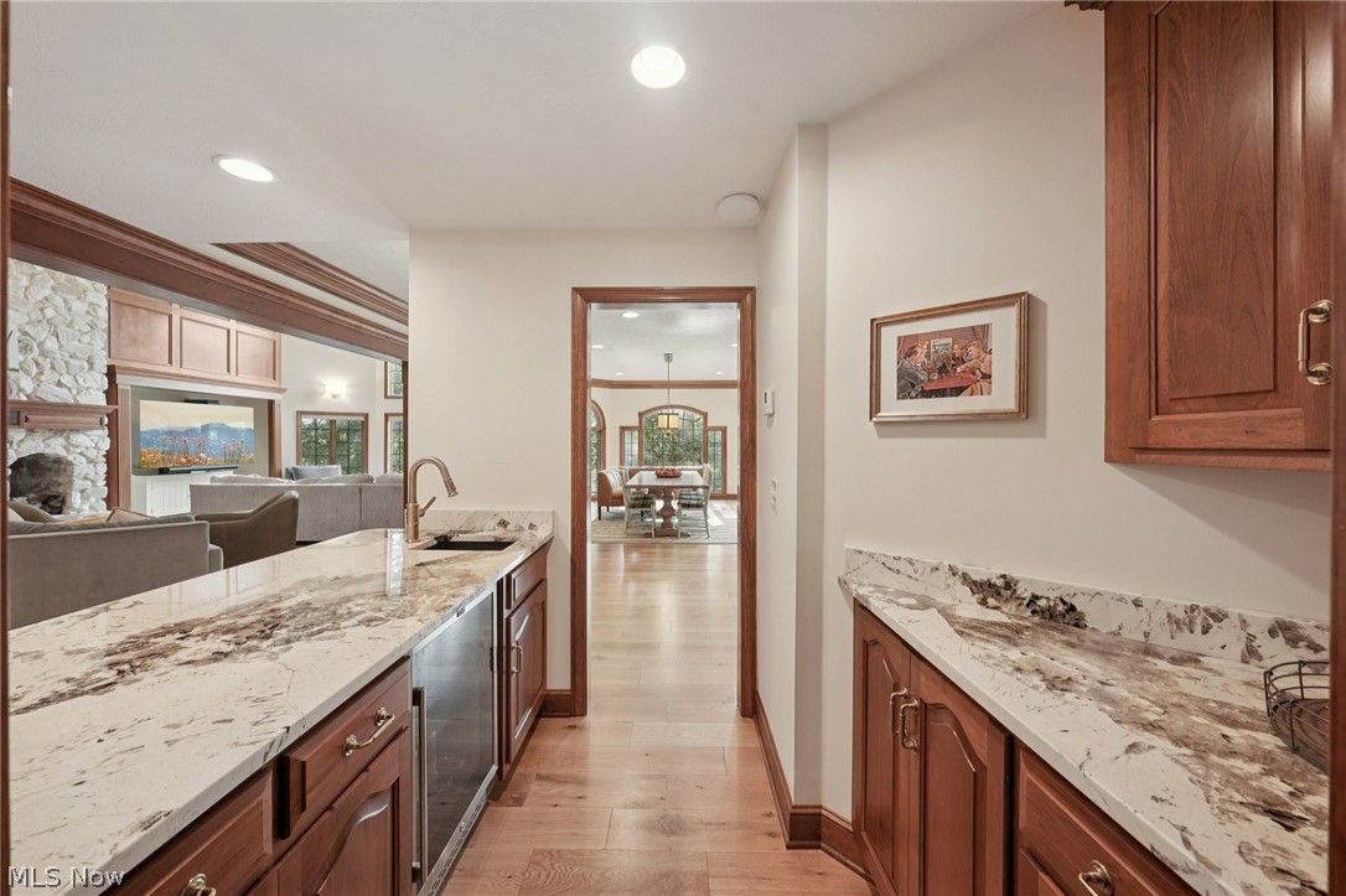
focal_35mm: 13
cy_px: 448
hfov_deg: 108.4
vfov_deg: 85.4
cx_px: 673
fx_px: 486
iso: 400
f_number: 8
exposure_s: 1/25
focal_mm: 13
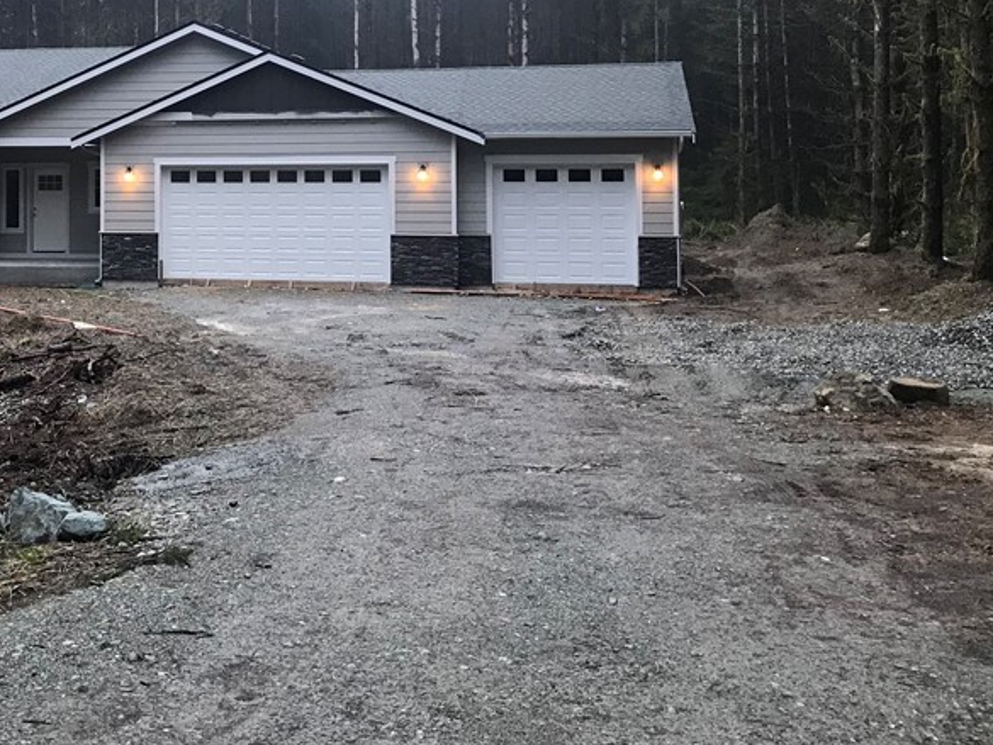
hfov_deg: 37.5
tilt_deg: +2.9
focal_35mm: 49
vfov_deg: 29.0
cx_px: 194
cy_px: 148
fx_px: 1406
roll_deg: +0.1
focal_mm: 3.99
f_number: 1.8
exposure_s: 1/40
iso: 25
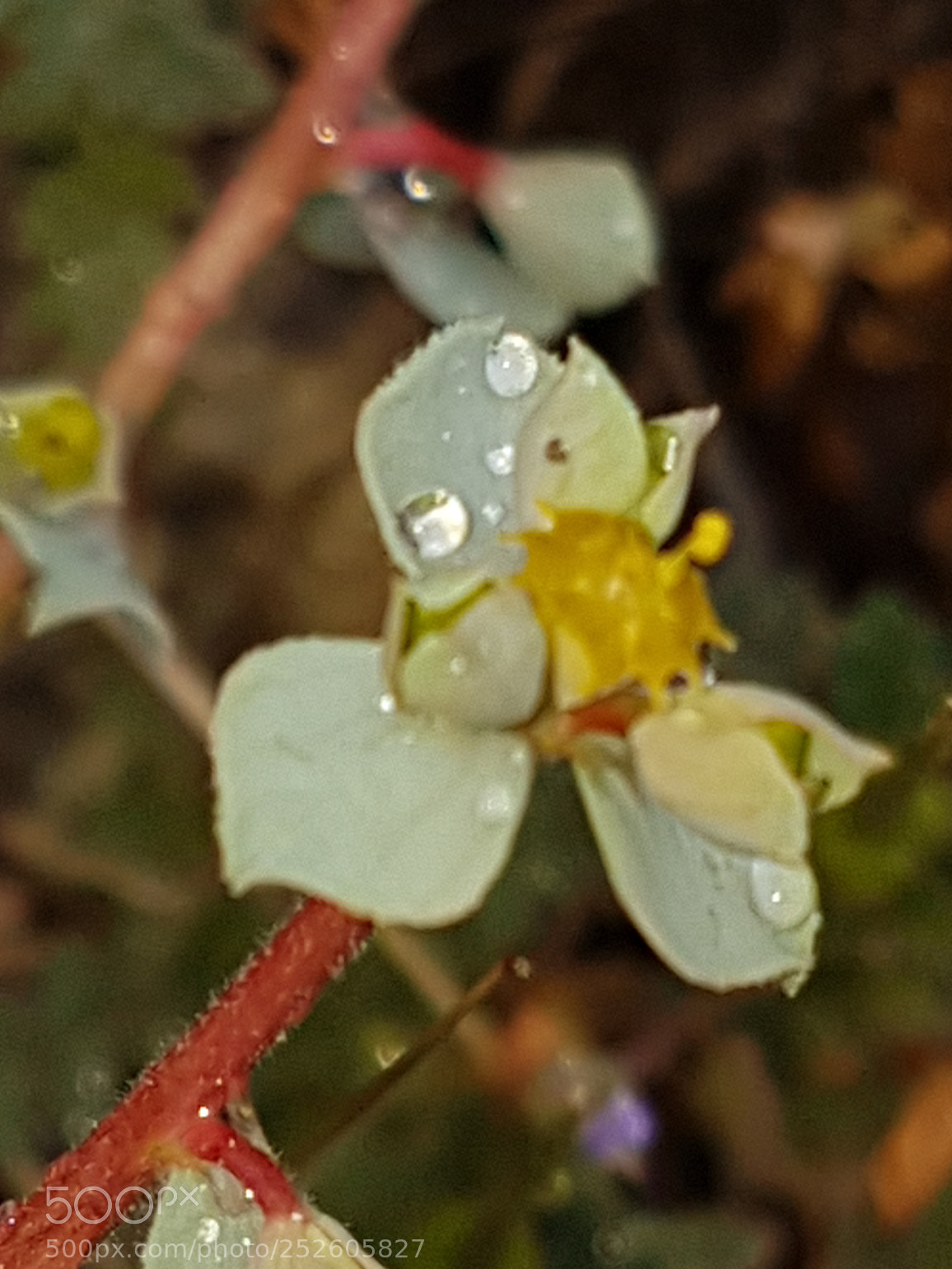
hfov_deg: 51.4
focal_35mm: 27
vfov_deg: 65.3
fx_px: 990
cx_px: 488
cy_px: 655
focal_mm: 4.2
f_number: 1.7
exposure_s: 1/806
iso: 40
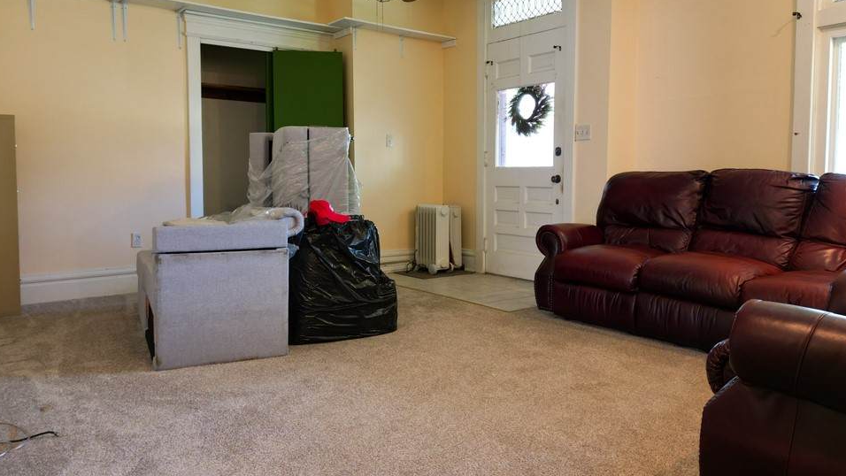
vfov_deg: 41.4
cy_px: 207
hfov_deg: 67.9
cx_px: 427
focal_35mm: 28
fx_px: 628
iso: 100
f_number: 1.7
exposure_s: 1/15
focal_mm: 6.72
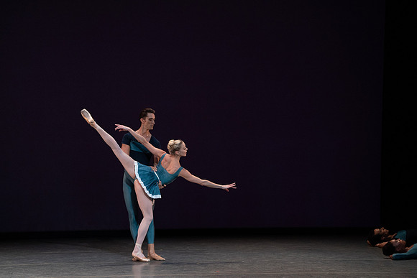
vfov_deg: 4.6
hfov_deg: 6.9
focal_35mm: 297
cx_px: 208
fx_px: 3441
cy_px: 139
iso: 5000
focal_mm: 297
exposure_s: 1/400
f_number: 8
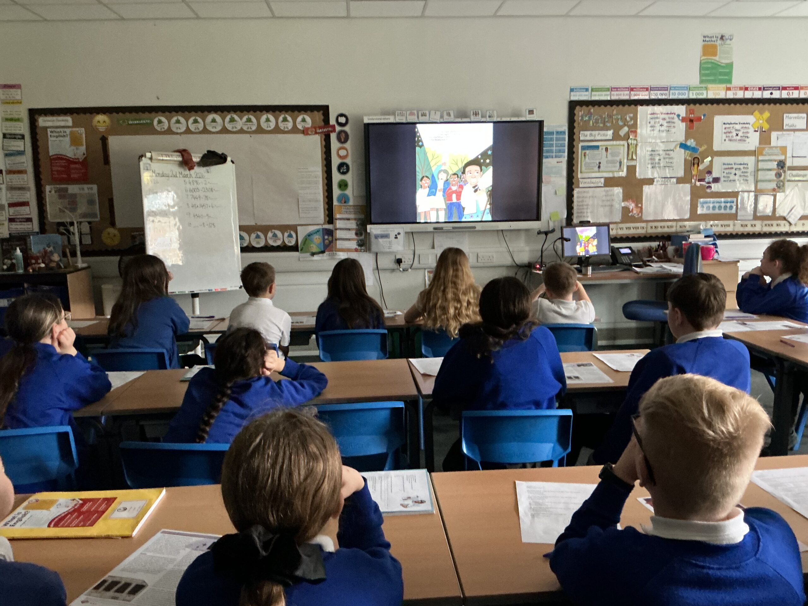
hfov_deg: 61.7
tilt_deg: -9.3
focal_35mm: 29
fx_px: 677
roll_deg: +1.3
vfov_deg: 48.2
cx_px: 404
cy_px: 303
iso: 500
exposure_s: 1/24
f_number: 1.8
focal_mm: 3
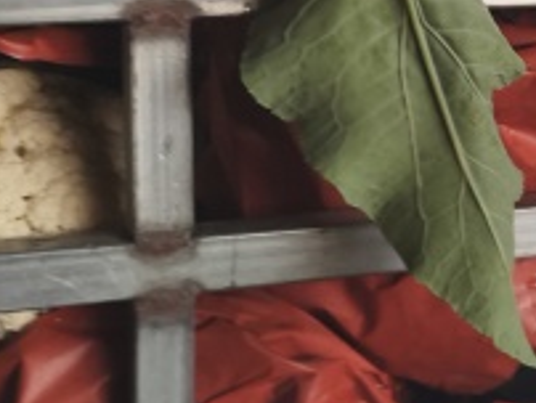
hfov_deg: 20.3
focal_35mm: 91
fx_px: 1411
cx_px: 621
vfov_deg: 15.9
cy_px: -19
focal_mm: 5.84
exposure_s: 1/50
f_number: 1.6
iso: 500
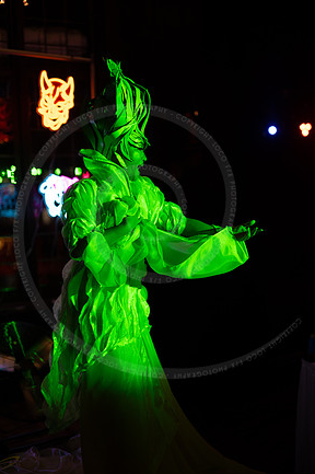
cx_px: 161
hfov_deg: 26.0
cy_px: 236
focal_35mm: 52
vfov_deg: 38.2
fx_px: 684
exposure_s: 1/400
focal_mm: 50
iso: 800
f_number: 1.4
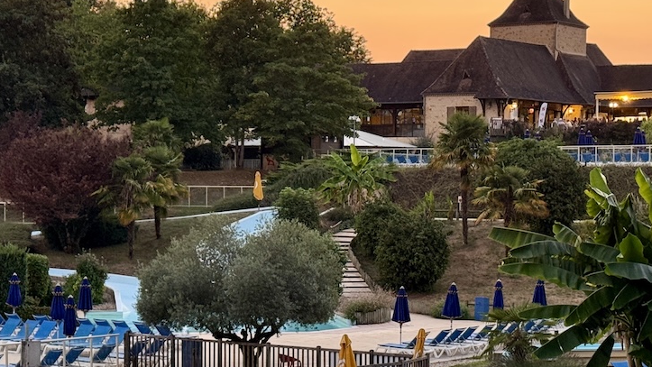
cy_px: 262
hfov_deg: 20.9
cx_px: 346
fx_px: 1764
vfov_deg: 11.9
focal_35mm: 102
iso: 125
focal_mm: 6.76
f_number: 1.78
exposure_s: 1/50
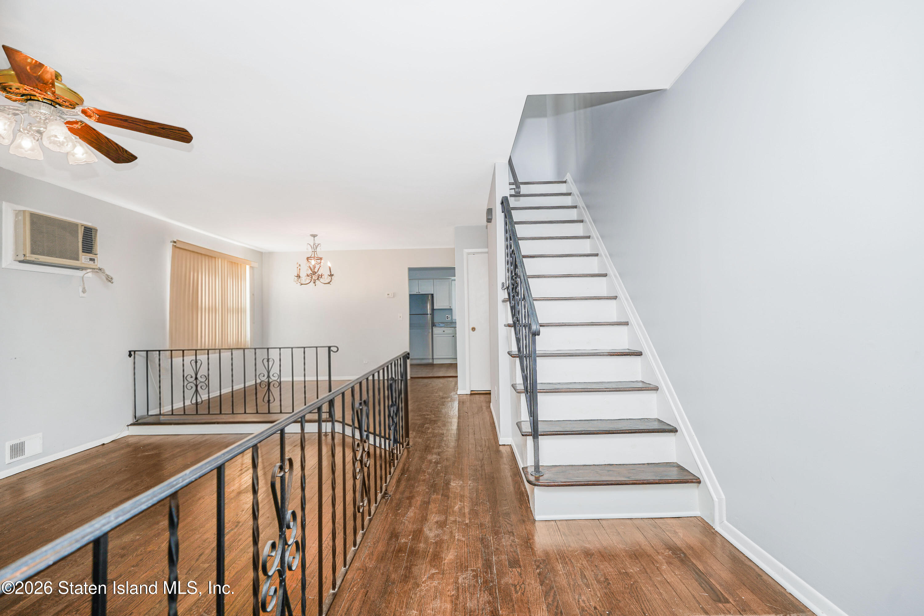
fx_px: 423
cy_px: 308
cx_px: 462
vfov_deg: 72.1
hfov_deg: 95.0
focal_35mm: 16
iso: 50
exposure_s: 1/25
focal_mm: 16.5
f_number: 4
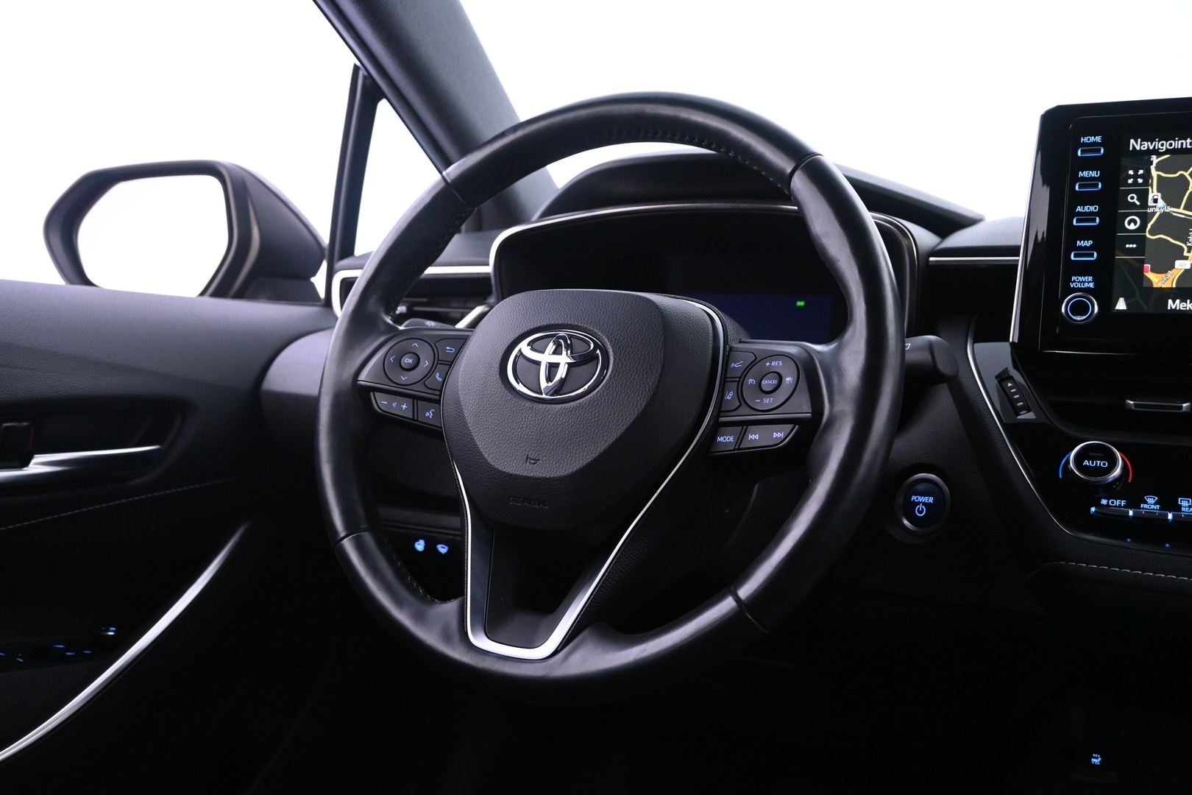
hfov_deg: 59.5
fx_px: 1043
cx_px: 596
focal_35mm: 32
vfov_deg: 41.7
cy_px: 398
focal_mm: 21
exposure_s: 1/25
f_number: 4
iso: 3200
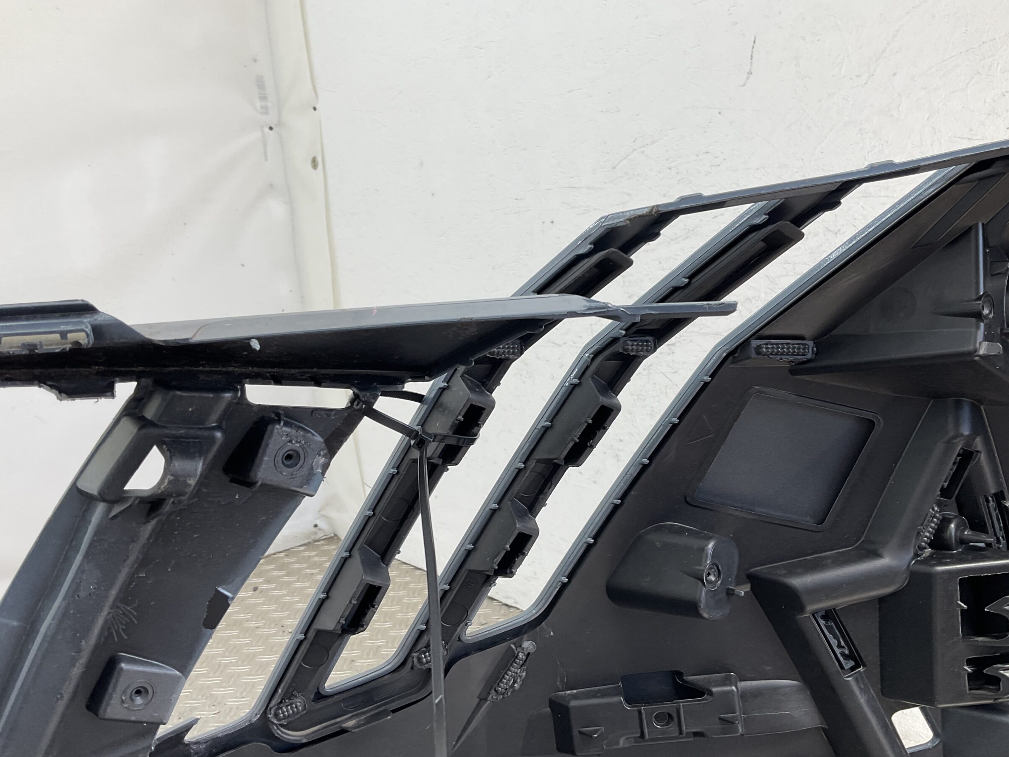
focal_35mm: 31
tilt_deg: -8.6
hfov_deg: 58.3
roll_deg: +2.0
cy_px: 388
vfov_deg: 45.4
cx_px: 528
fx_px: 904
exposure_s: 1/113
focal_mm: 3
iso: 16
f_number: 1.8
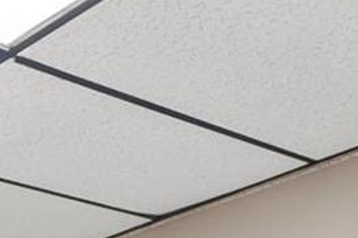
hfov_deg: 18.3
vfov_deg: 10.4
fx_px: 1093
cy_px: 599
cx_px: 33
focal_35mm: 110
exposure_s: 1/2
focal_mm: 9
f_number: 8
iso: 400
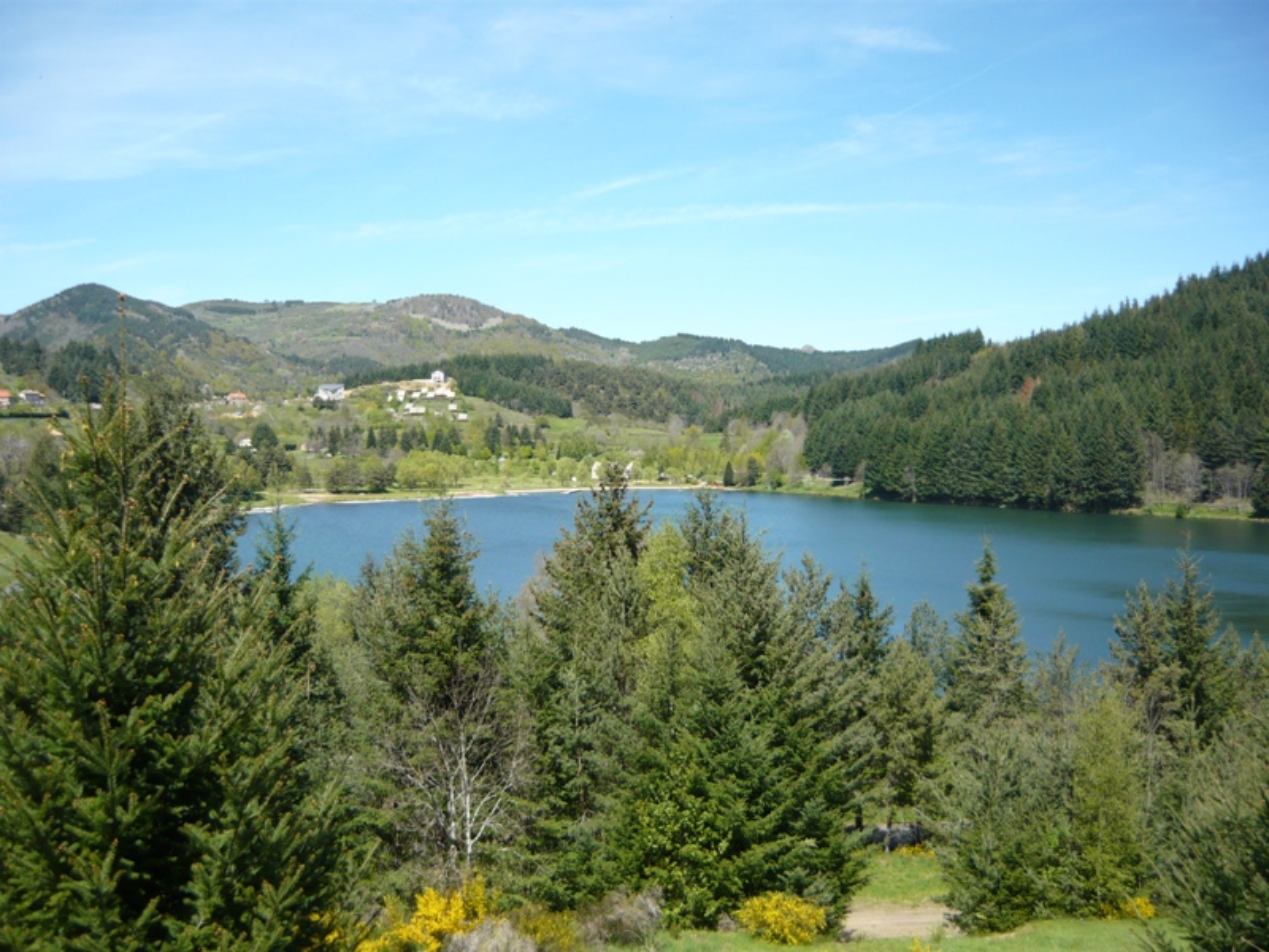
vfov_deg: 42.9
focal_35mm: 33
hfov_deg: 55.4
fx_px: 1210
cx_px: 634
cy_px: 476
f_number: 2.8
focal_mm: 5.5
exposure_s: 1/800
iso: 100
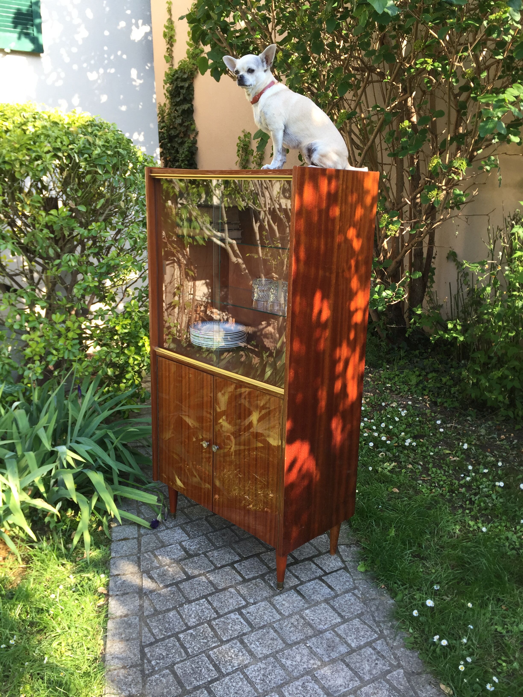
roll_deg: +0.4
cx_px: 262
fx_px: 584
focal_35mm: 29
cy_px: 348
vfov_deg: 61.7
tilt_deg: -16.5
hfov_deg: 48.2
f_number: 2.2
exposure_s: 1/211
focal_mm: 4.15
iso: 32
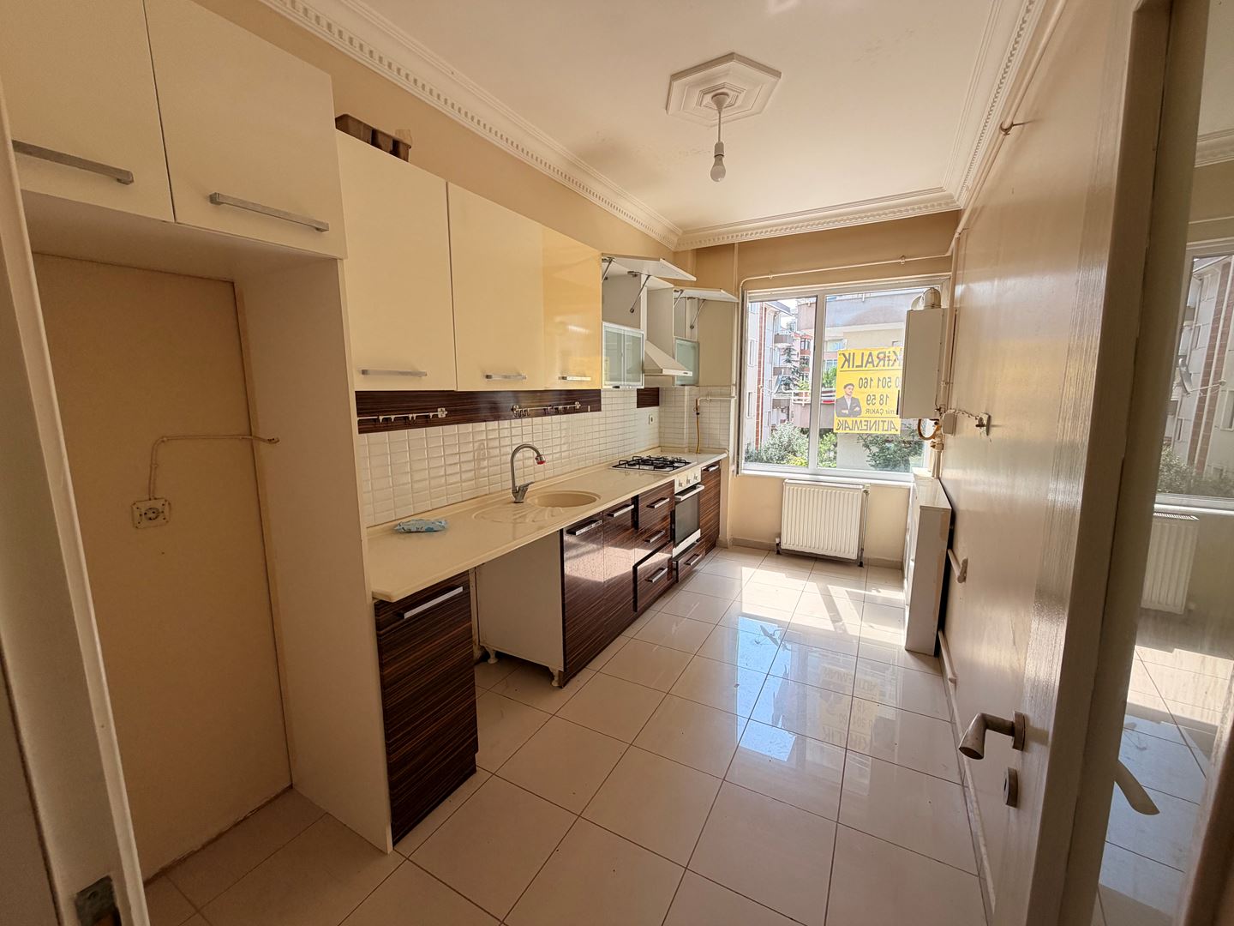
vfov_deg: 85.7
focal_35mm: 14
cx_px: 617
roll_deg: +0.9
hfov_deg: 102.1
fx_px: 499
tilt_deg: -8.0
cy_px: 463
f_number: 2.2
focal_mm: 2.22
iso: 64
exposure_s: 1/151
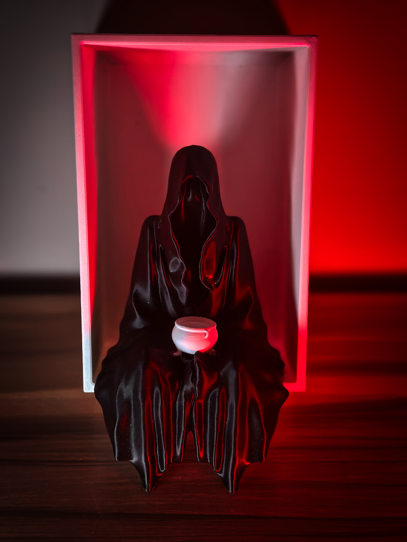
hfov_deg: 30.3
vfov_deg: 39.7
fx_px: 752
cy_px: 271
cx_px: 204
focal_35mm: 48
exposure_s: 1/49
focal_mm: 6.86
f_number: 1.78
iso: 400
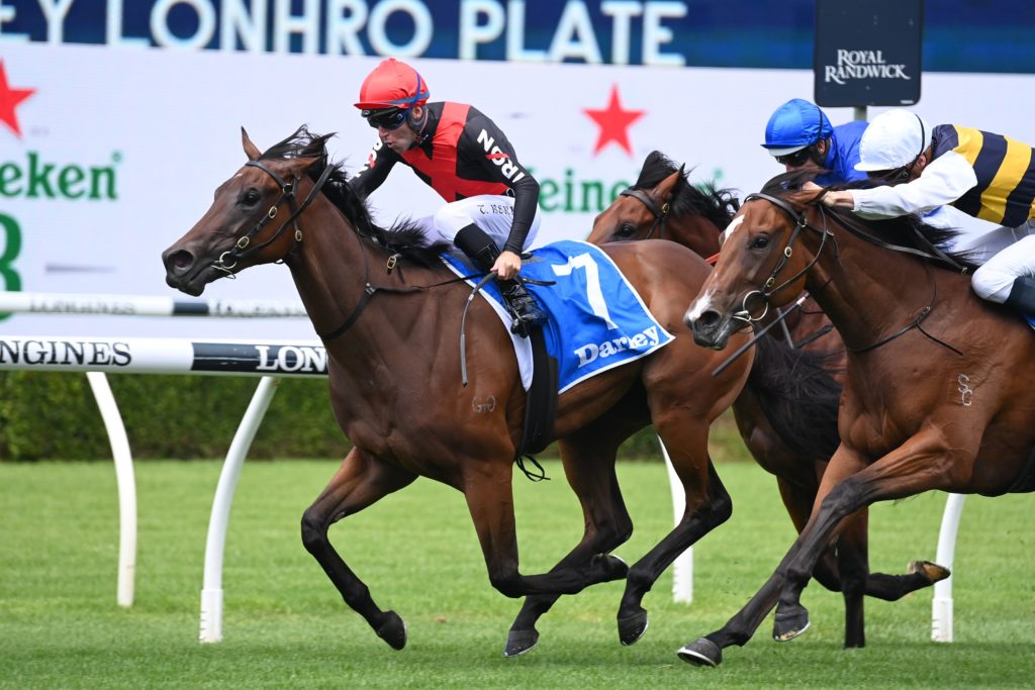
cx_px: 518
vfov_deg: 4.0
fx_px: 9776
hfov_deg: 6.1
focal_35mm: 340
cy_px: 345
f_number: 5.6
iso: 900
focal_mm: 340
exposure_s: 1/1600
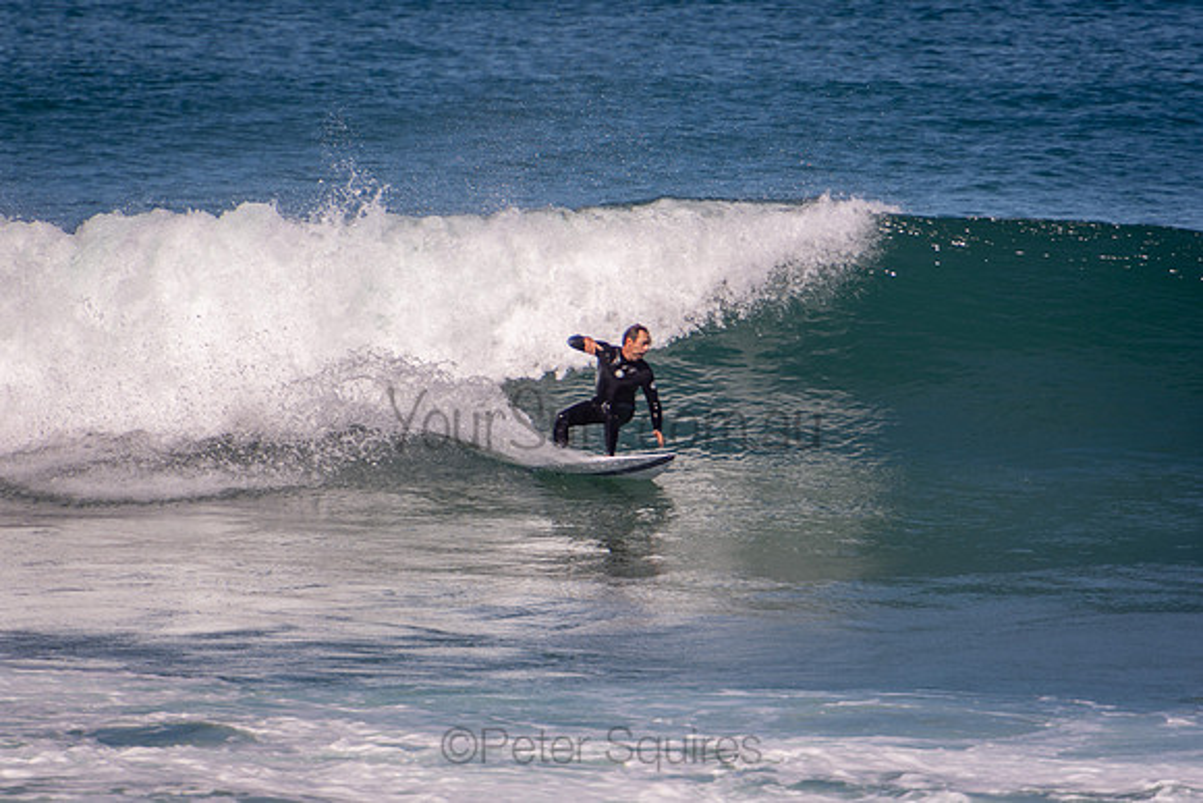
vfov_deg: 2.3
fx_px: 20054
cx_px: 602
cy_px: 402
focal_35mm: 600
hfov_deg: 3.4
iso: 140
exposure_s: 1/1250
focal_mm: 400
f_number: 5.6
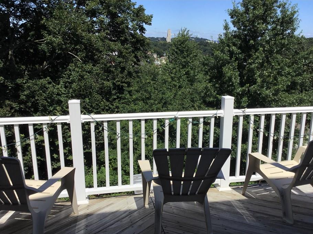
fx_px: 316
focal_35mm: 35
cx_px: 159
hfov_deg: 52.6
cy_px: 131
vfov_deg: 40.6
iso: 25
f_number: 2.4
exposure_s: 1/2398
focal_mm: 3.3
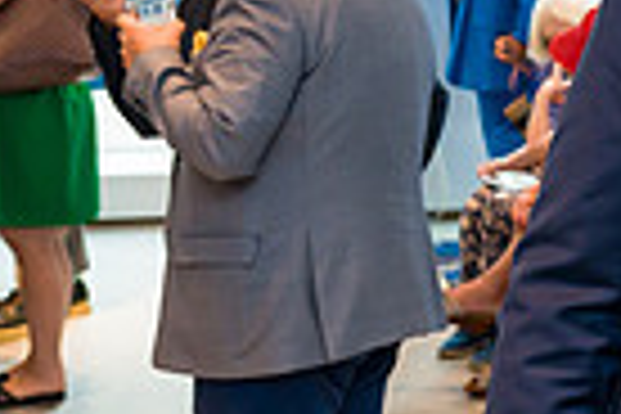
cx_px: 1113
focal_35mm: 128
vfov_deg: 10.7
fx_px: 2208
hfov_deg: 14.2
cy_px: 98
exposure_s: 1/200
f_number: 3.5
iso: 1000
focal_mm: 28
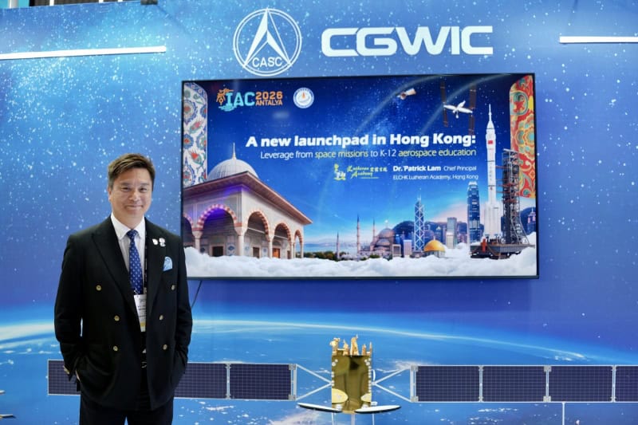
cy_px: 212
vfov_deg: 27.0
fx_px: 886
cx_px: 319
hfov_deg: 39.6
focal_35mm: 50
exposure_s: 1/60
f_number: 2
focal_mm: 50
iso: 64
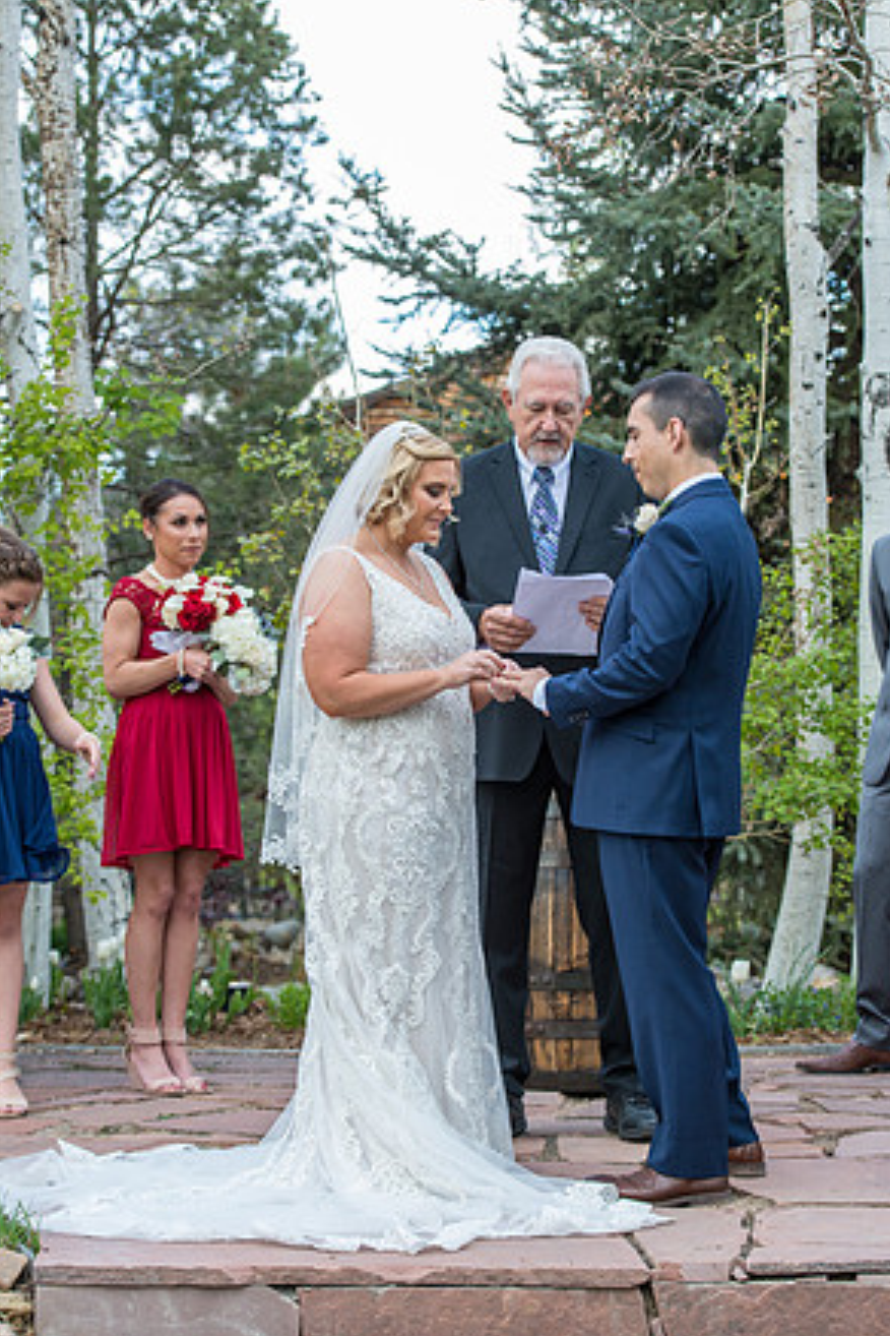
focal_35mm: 72
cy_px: 677
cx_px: 454
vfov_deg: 28.1
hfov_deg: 18.9
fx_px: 2670
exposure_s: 1/200
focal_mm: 70
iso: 400
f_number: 5
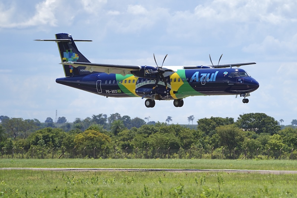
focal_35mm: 200
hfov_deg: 10.3
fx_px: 1650
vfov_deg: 6.9
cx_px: 148
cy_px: 99
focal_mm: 200
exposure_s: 1/2500
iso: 100
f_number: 2.8
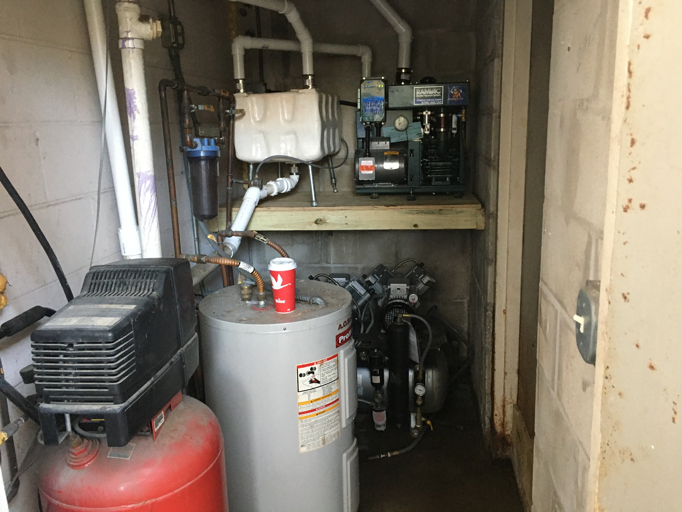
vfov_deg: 48.2
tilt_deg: -12.3
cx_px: 341
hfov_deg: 61.7
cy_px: 256
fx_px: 571
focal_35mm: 29
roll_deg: +2.6
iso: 100
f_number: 2.2
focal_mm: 4.15
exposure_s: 1/8
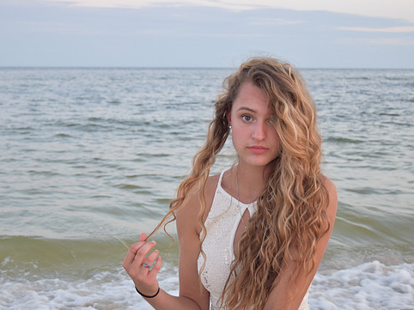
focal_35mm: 66
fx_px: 789
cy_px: 165
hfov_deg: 29.4
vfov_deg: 22.2
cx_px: 192
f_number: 4.8
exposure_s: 1/60
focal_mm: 38
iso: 500
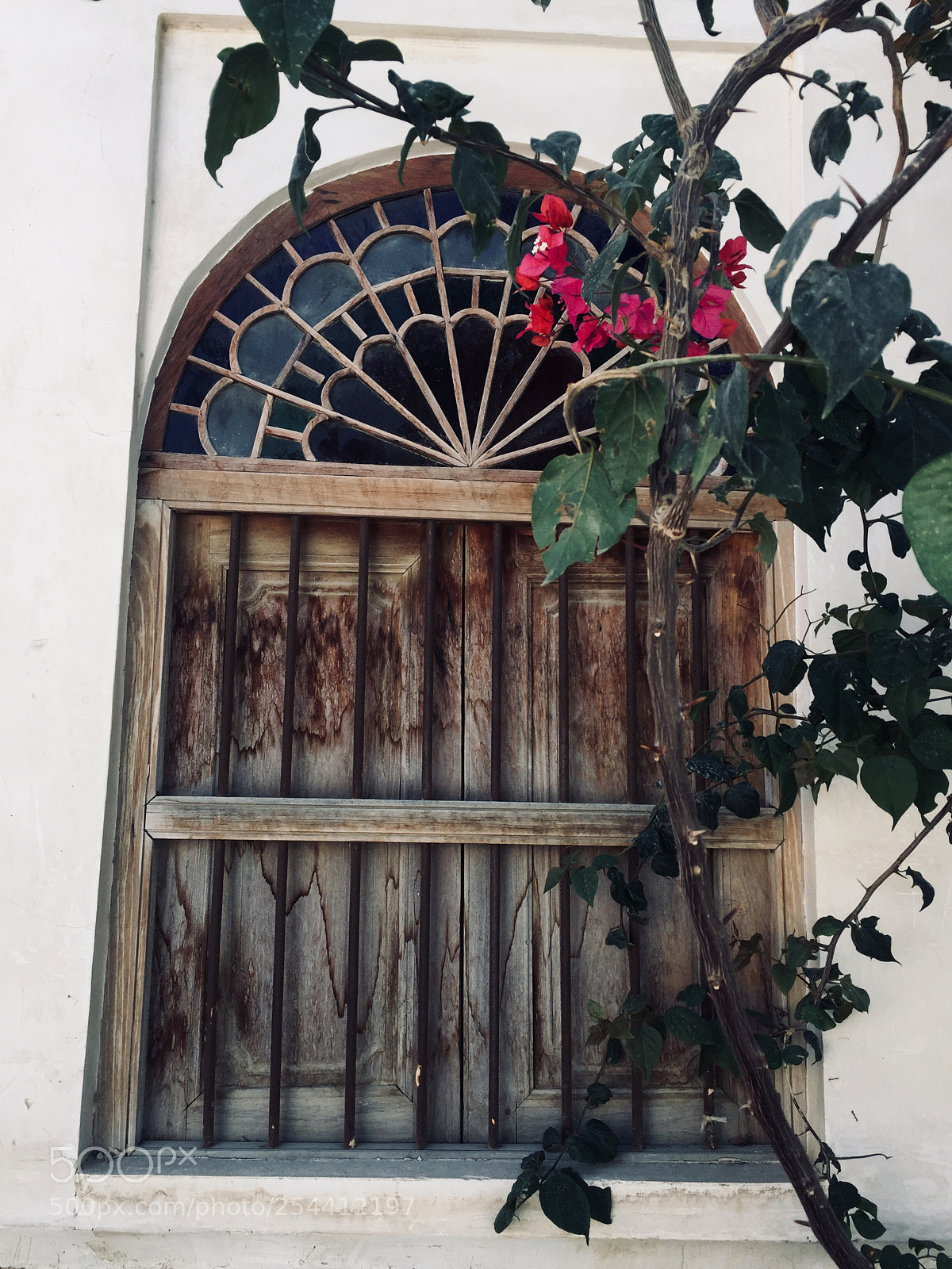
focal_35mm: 29
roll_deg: -0.2
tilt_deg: +6.9
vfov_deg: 61.7
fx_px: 1063
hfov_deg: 48.2
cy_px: 634
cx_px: 476
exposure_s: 1/573
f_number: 2.2
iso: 32
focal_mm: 4.15
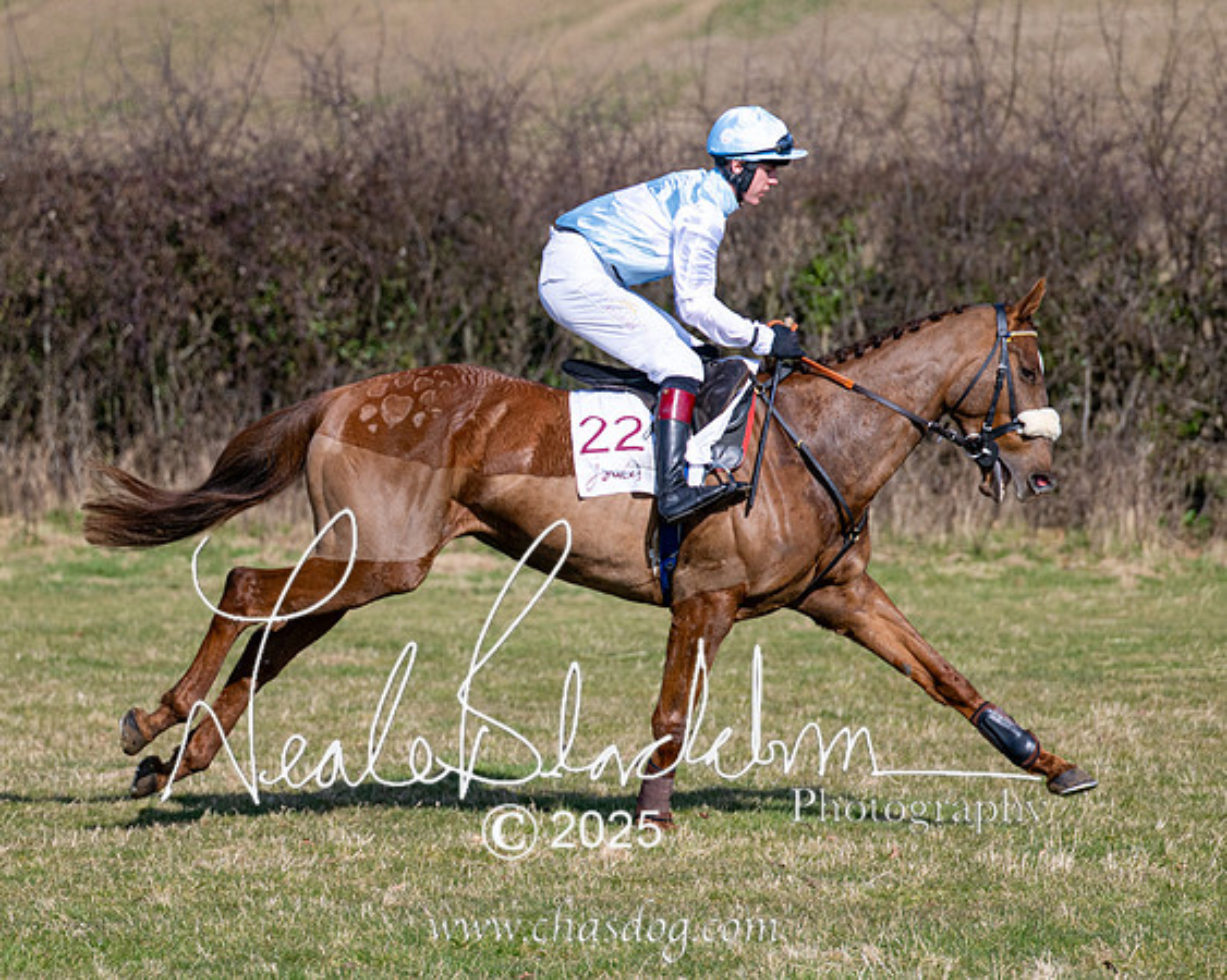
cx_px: 398
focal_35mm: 212
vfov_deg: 7.3
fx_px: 7707
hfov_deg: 9.1
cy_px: 495
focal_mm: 104
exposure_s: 1/5000
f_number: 2.8
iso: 200
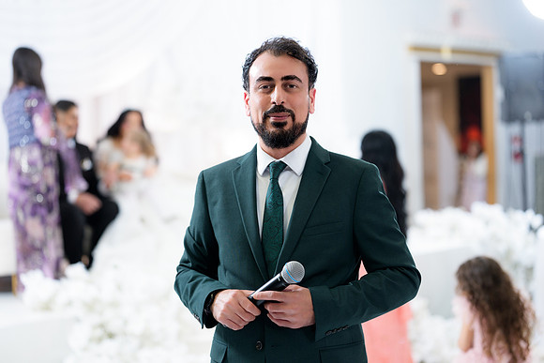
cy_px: 182
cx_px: 272
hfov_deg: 30.1
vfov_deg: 20.3
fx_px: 1013
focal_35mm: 67
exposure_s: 1/200
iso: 640
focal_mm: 67
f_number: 2
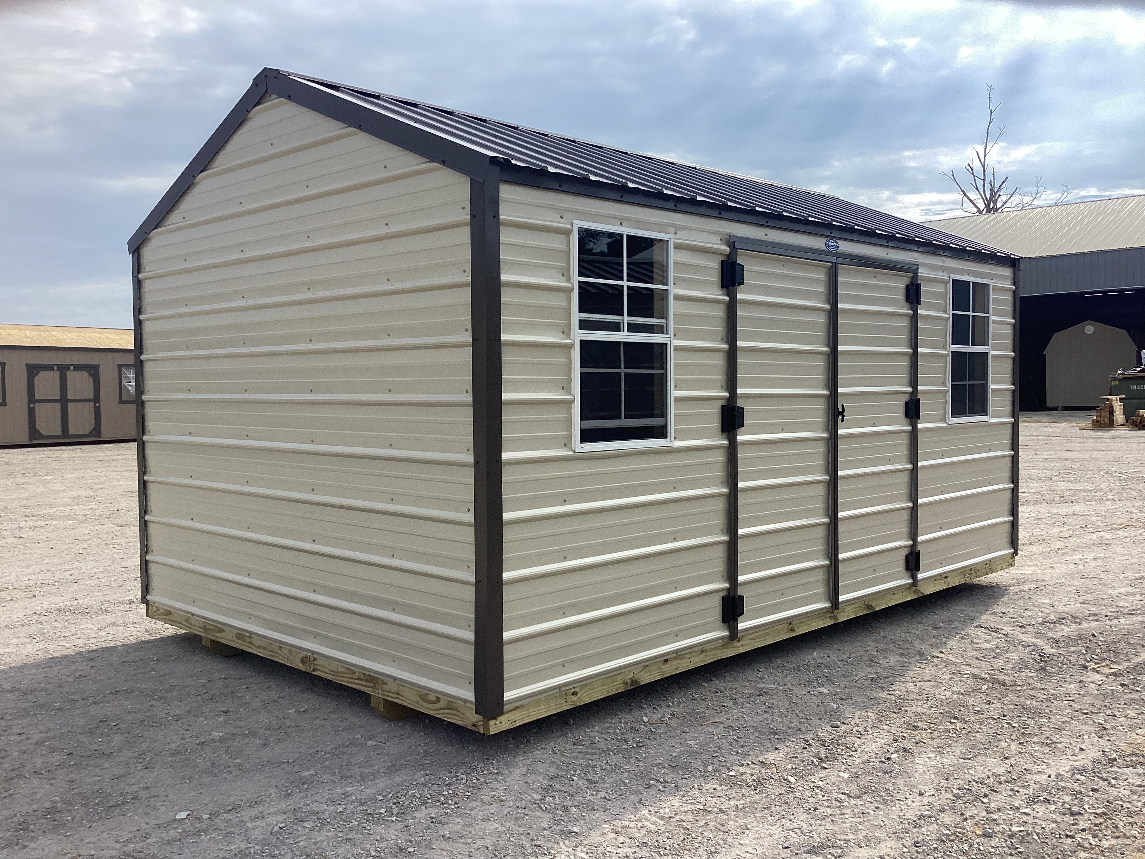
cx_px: 572
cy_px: 430
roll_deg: +0.8
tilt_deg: -3.3
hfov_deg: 58.4
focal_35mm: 31
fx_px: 1025
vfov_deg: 45.4
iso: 25
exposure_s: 1/1664
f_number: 2.4
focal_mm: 3.3
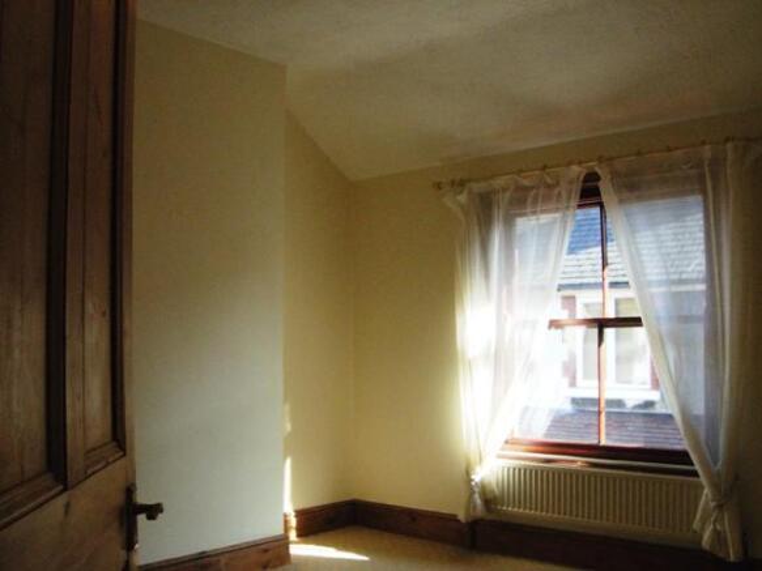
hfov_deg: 51.4
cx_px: 381
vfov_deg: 39.6
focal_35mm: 36
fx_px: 792
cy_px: 286
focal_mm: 7.5
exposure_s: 1/209
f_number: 5.4
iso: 400
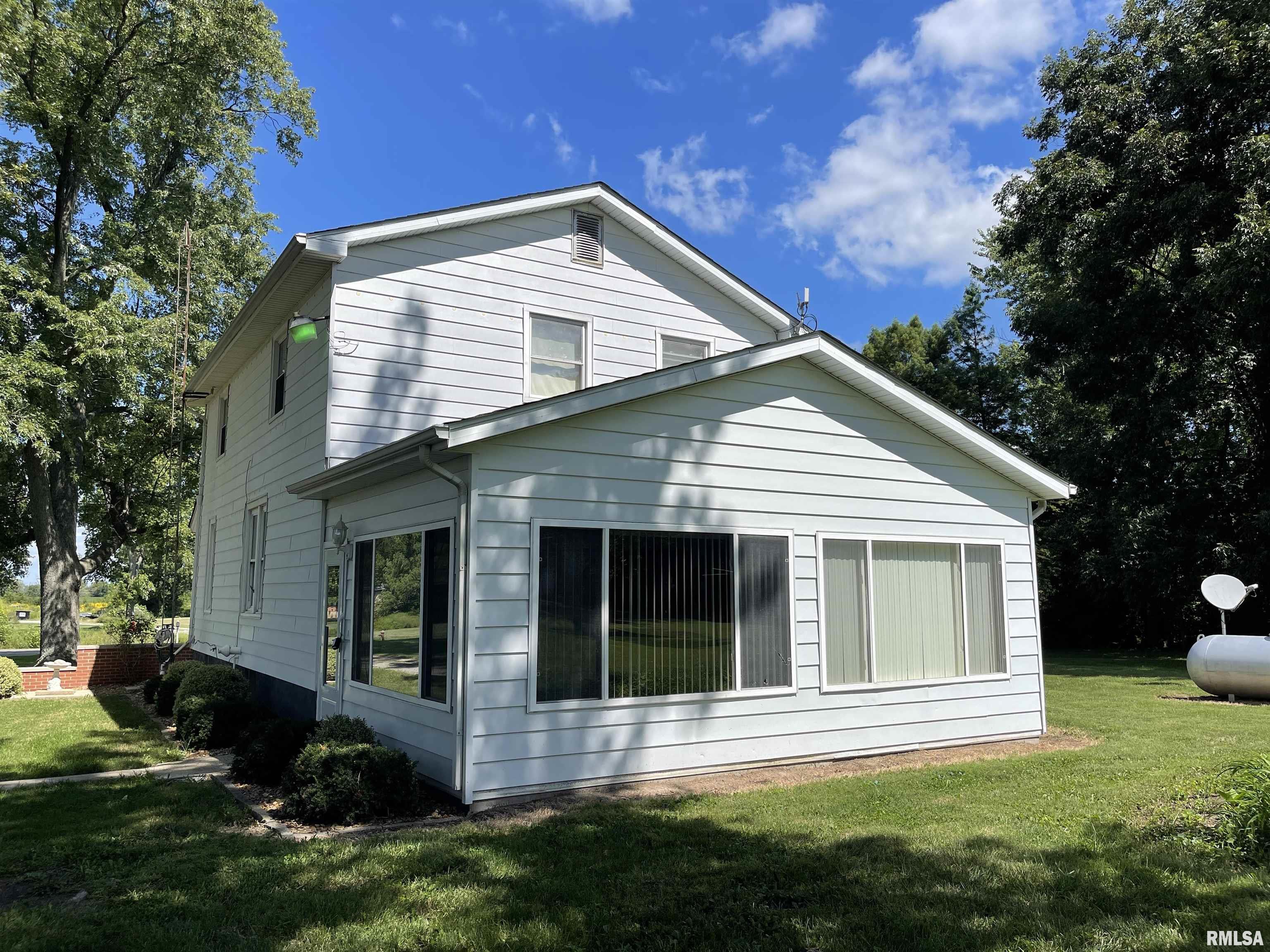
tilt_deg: +6.9
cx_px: 635
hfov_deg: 67.3
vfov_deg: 53.1
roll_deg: +0.6
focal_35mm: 26
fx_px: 954
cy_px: 476
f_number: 1.6
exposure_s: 1/4525
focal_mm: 5.1
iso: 32
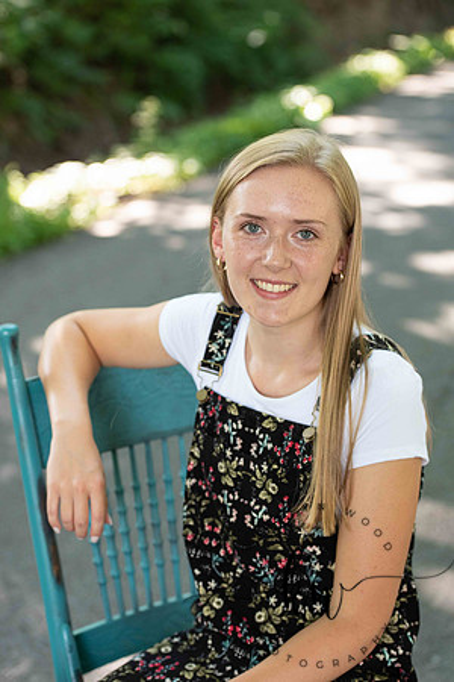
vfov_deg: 24.8
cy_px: 341
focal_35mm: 82
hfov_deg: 16.7
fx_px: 1551
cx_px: 227
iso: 640
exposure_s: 1/200
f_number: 3.5
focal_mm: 82
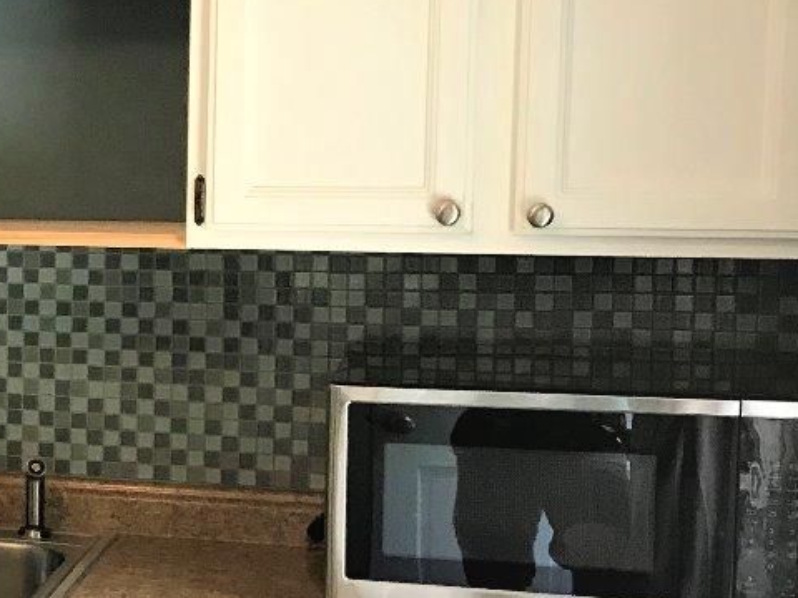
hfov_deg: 20.5
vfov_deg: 17.6
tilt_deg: -5.7
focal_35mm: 84
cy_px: 331
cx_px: -341
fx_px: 1936
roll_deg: +1.3
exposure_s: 1/30
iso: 40
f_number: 1.8
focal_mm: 3.99
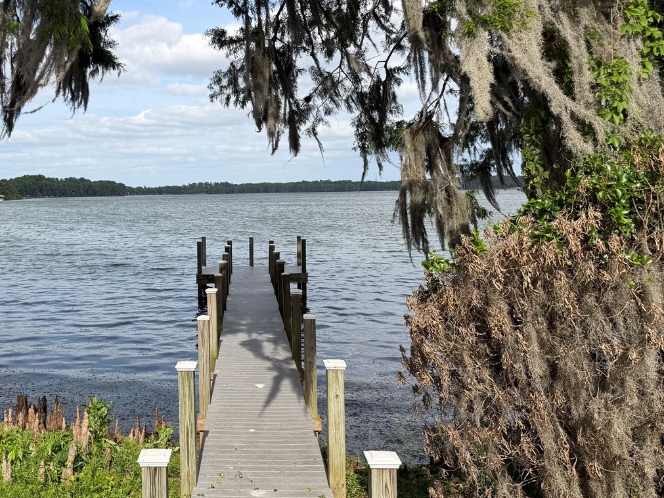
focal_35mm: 38
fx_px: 729
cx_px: 187
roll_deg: +0.8
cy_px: 225
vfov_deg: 37.7
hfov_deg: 47.6
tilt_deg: -2.0
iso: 80
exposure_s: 1/4673
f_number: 1.78
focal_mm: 6.76
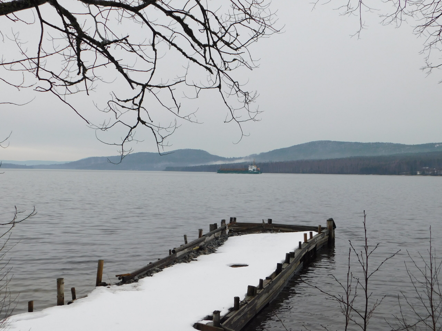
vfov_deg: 32.2
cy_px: 166
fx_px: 575
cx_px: 221
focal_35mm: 45
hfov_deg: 42.1
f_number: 3.7
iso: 125
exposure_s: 1/640
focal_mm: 8
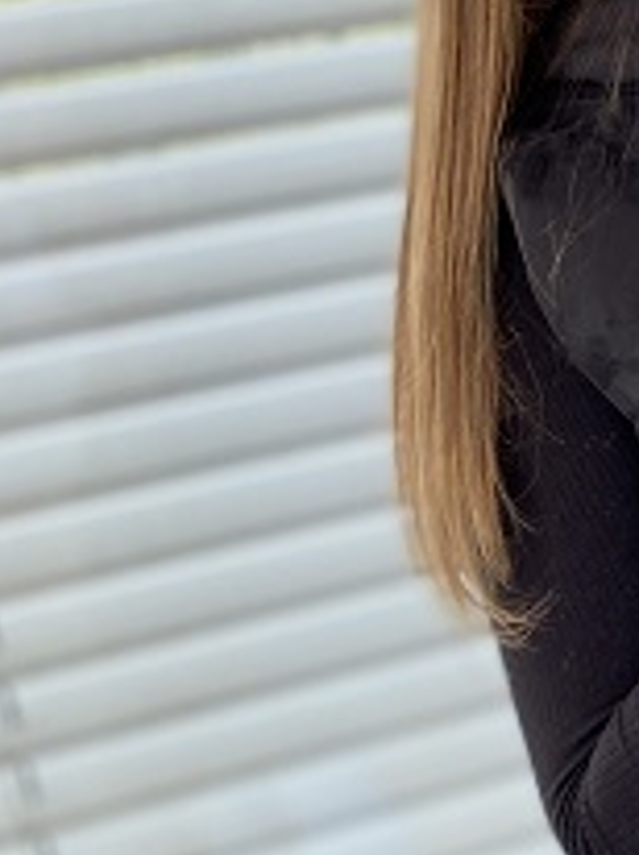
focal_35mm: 97
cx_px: 1118
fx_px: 2392
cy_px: 550
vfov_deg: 20.2
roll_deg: +7.9
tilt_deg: -25.2
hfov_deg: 13.7
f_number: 1.8
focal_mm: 4.25
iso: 125
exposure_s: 1/116
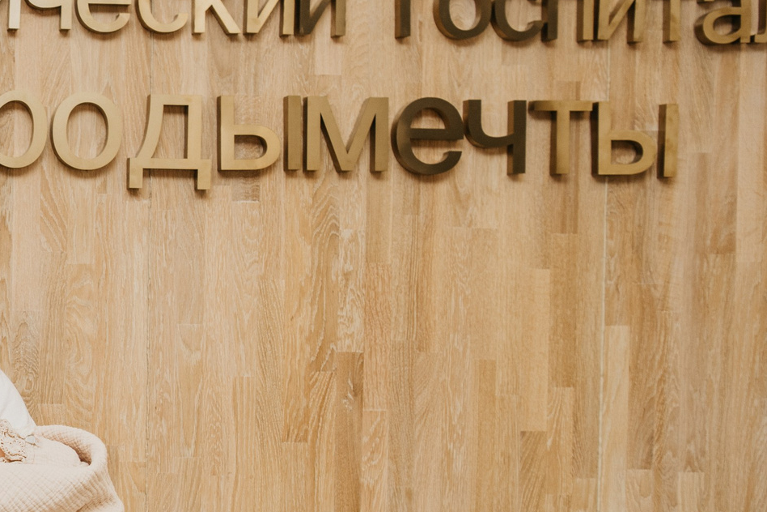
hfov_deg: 22.6
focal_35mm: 81
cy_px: 354
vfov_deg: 16.8
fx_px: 1726
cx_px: -212
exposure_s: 1/160
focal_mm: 30
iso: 200
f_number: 4
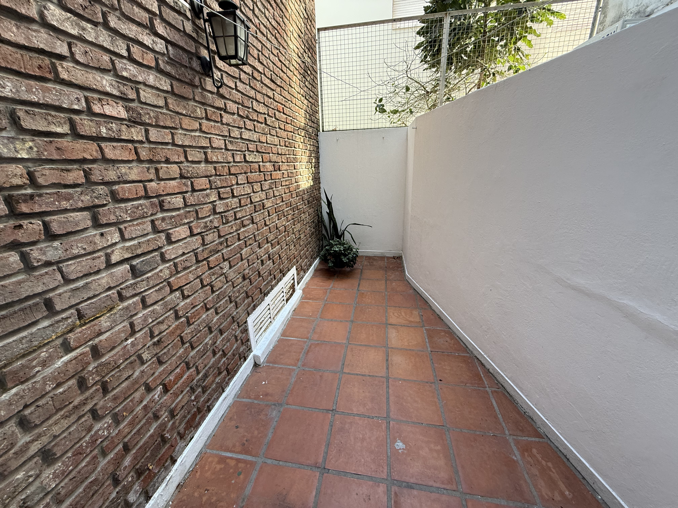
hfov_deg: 102.1
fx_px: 274
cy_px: 254
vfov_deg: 85.7
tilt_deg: -18.3
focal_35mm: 14
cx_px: 339
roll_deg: +1.3
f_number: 2.2
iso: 125
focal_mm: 2.22
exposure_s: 1/99
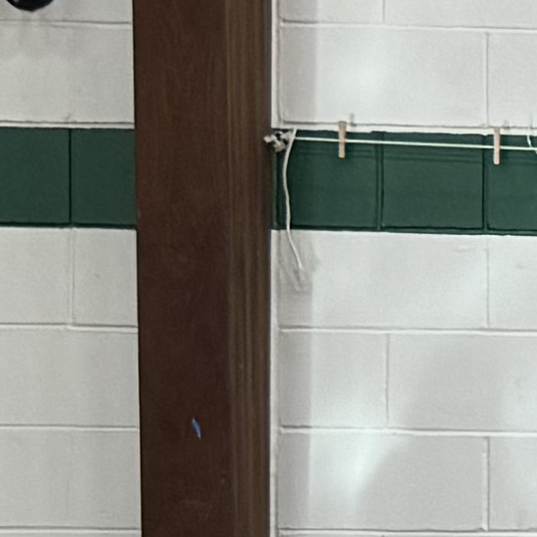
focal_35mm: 225
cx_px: 1605
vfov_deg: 7.7
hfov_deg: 7.0
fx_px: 3949
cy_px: 613
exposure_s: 1/60
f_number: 1.78
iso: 160
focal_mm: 6.76
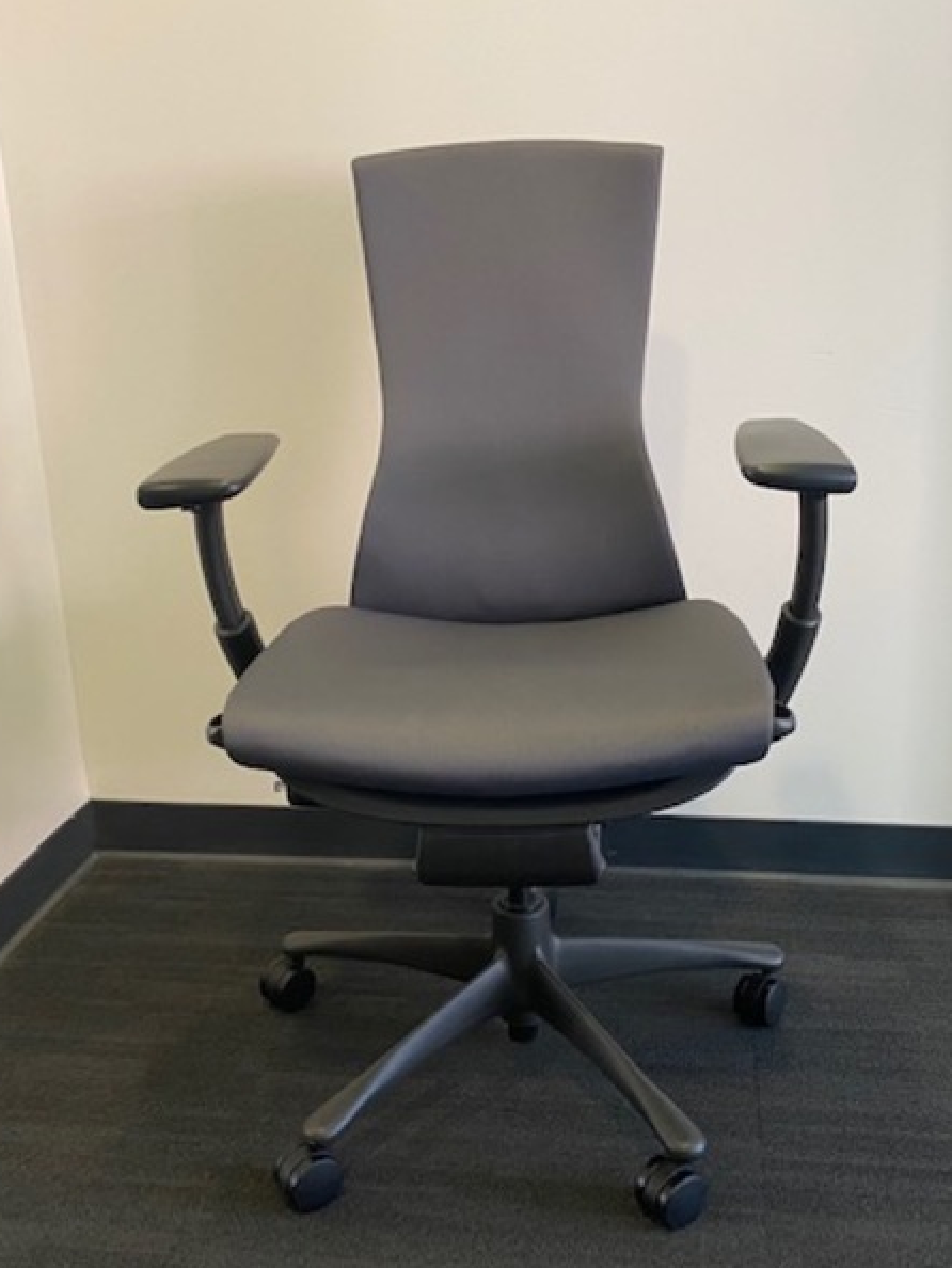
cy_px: 632
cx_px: 514
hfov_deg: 40.7
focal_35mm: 35
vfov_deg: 52.6
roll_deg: +2.1
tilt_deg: -17.1
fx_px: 1282
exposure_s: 1/60
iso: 160
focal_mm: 4.25
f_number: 1.8
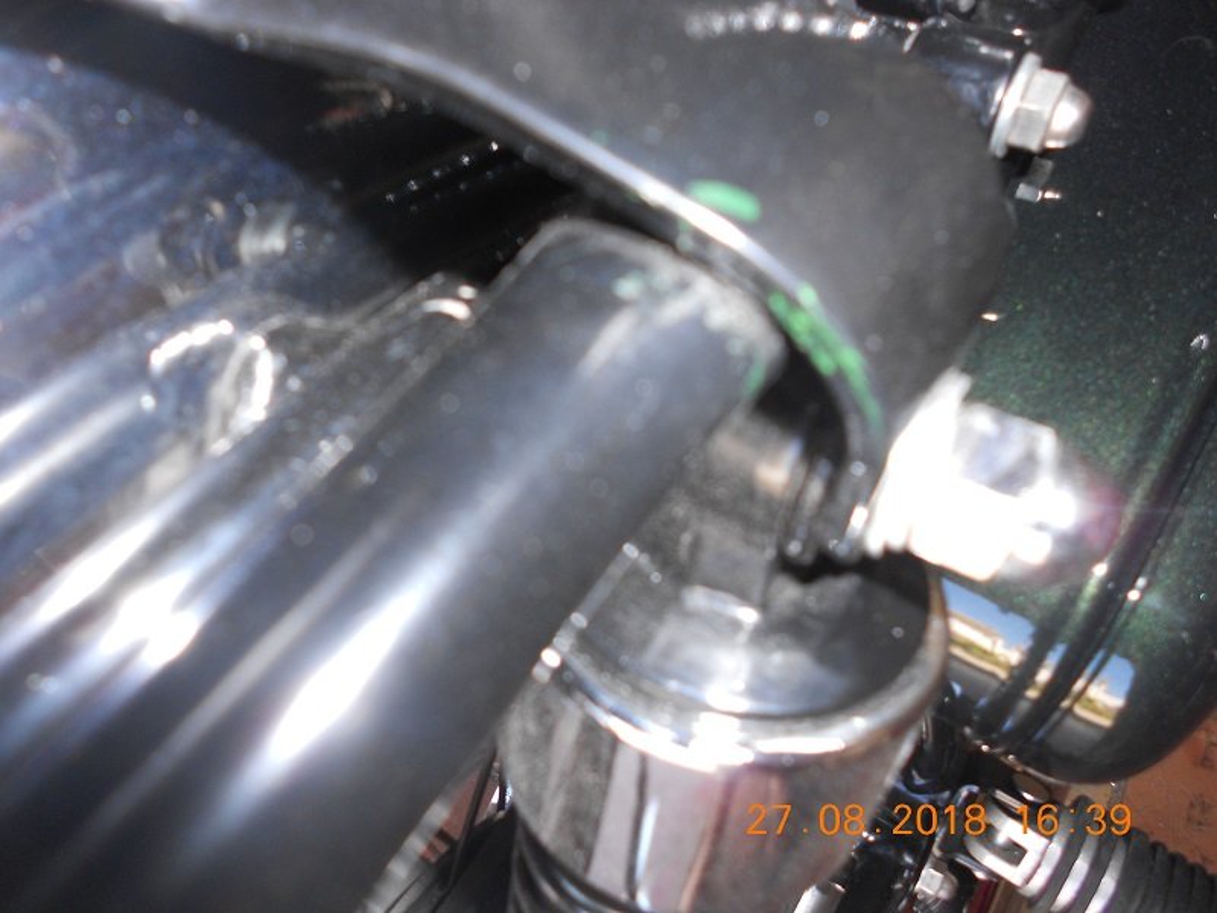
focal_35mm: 26
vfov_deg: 53.1
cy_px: 456
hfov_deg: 67.3
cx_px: 608
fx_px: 914
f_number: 3.2
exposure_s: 1/25
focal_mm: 4.6
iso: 80
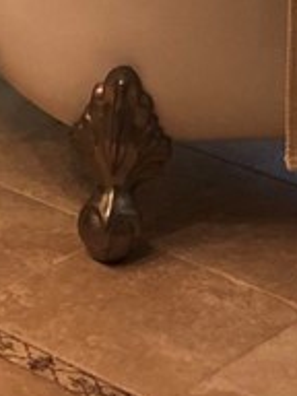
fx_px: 1705
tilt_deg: -2.4
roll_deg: +0.3
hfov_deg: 9.7
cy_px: -465
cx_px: -105
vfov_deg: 11.5
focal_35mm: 149
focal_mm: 4
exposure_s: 1/15
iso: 50
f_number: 1.8
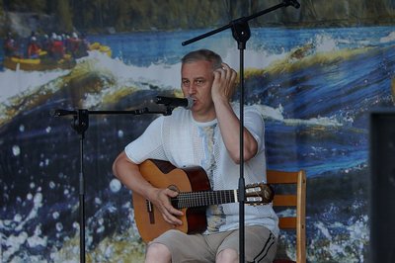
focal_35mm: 240
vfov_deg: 5.7
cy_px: 132
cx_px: 198
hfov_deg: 8.6
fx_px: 2631
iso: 320
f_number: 4
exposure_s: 1/500
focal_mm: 160
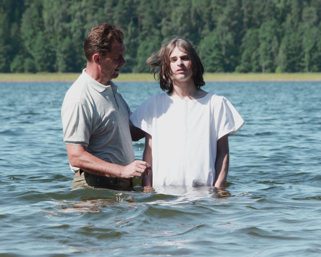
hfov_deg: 6.7
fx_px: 2761
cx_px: 180
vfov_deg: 5.3
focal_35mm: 291
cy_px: 129
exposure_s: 1/200
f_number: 11
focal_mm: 165
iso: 500
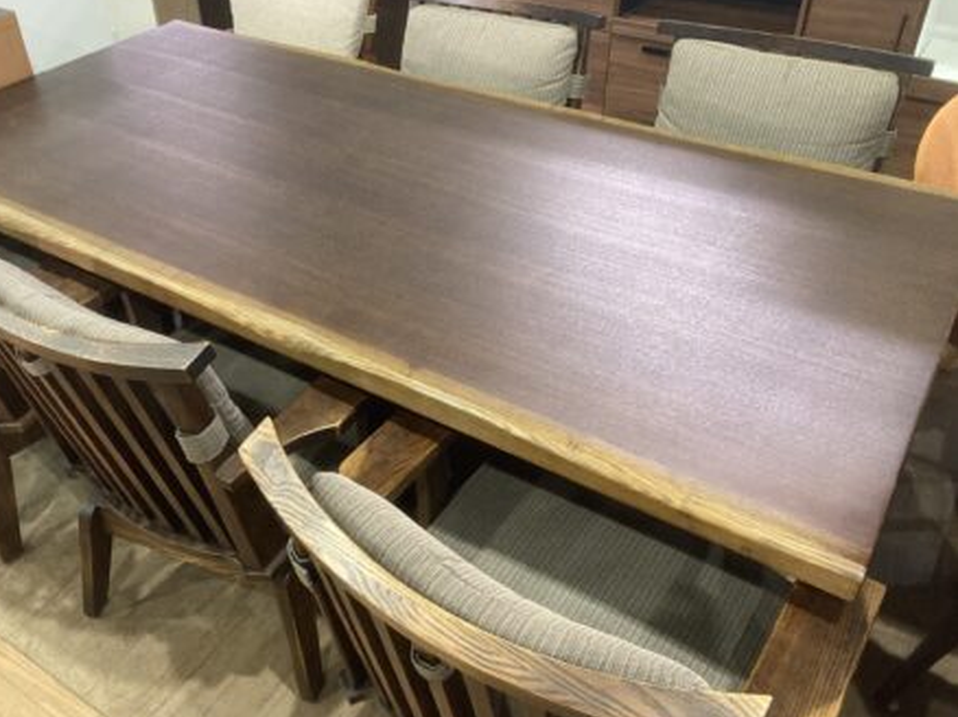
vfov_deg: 44.1
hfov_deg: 56.6
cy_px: 344
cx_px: 413
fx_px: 885
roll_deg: +2.3
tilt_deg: -37.4
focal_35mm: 32
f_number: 1.8
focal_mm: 3.99
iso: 250
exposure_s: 1/50
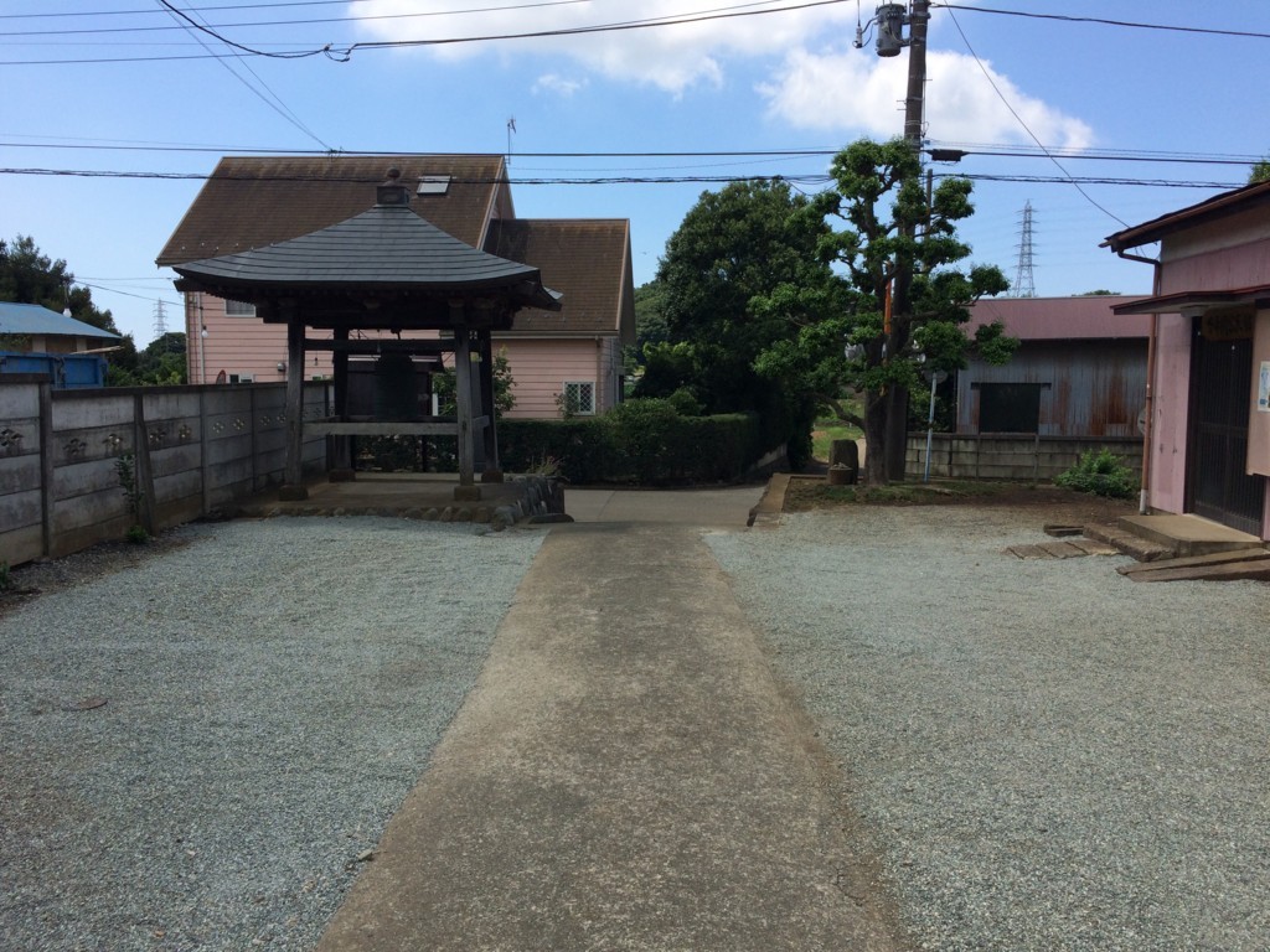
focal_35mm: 29
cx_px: 635
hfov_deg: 61.7
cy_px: 476
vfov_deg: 48.2
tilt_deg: -10.0
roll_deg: +0.1
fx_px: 1064
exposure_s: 1/2053
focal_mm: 4.15
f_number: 2.2
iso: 32
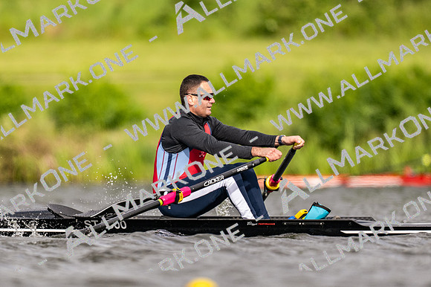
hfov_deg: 2.3
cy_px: 144
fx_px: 10768
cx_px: 216
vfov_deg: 1.5
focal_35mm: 900
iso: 450
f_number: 4
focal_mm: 600
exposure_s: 1/2500
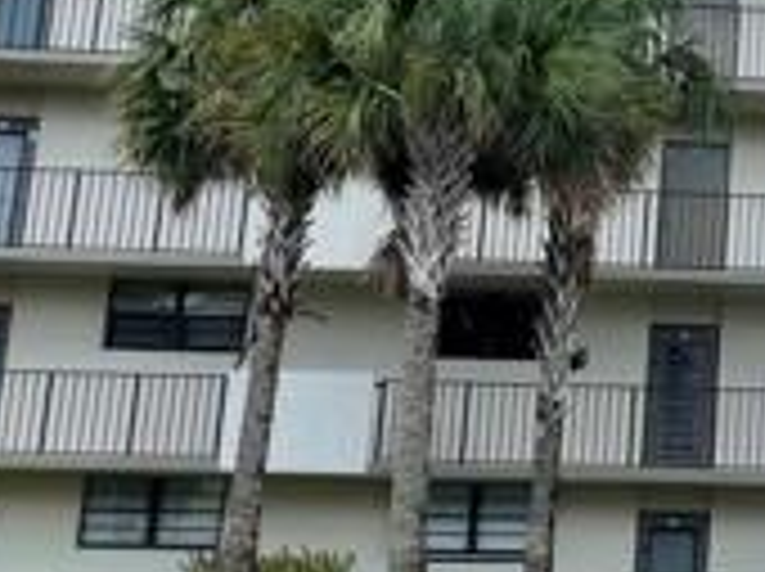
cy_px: 77
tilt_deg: +13.1
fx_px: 2163
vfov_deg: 14.9
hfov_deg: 18.7
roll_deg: -1.8
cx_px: 981
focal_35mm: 98
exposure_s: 1/2618
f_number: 1.6
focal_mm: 4.2
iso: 32
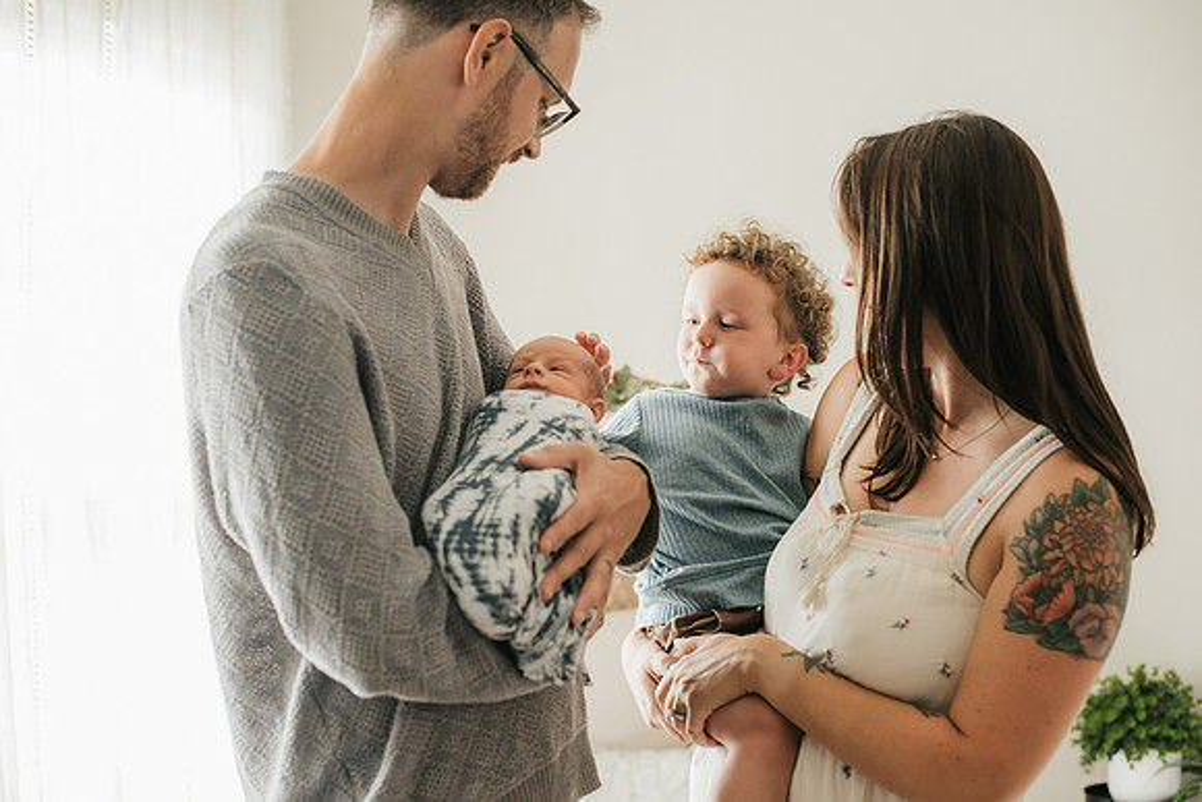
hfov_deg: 39.6
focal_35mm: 50
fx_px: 1670
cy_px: 401
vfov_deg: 27.0
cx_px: 601
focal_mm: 50
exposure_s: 1/200
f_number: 2.8
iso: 1000
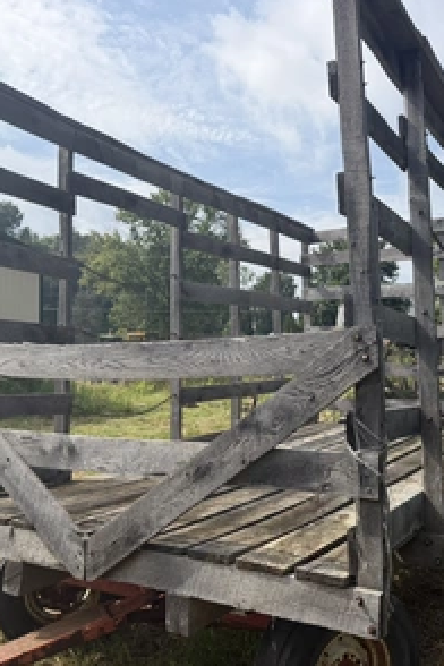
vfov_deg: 55.8
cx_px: 267
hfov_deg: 38.7
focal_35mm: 34
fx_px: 629
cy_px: 335
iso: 80
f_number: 1.78
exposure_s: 1/3953
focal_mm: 6.76
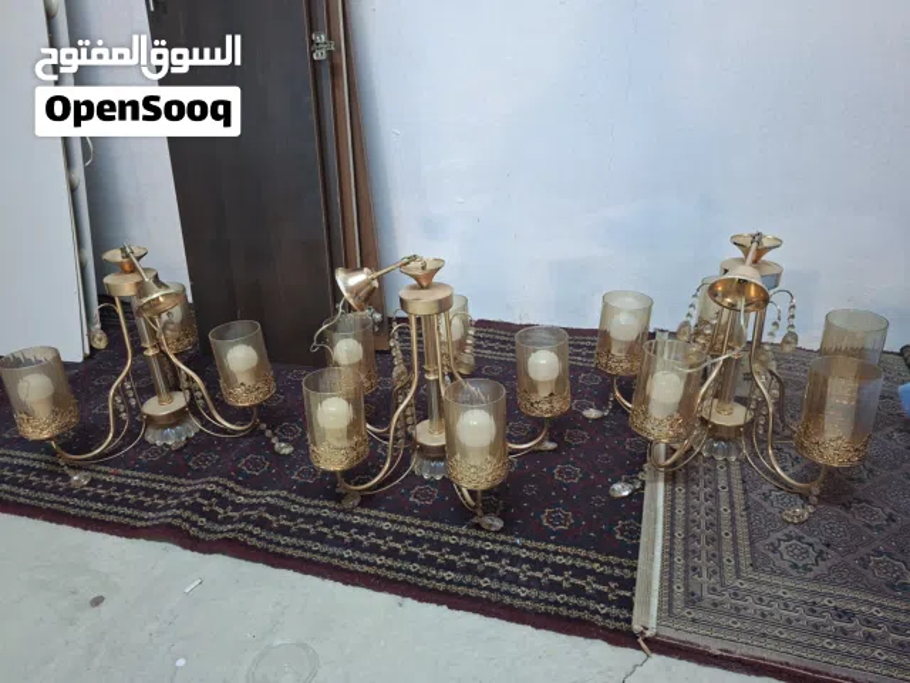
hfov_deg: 73.9
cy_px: 342
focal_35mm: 23
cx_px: 455
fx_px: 605
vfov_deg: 58.9
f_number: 1.8
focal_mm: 5.54
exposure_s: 1/25
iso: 400
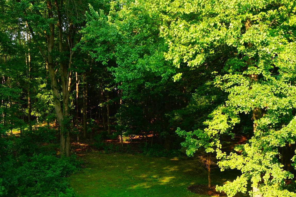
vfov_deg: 30.7
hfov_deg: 45.2
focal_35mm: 43
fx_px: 354
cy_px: 145
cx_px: 119
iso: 100
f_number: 5
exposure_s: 1/60
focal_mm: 16
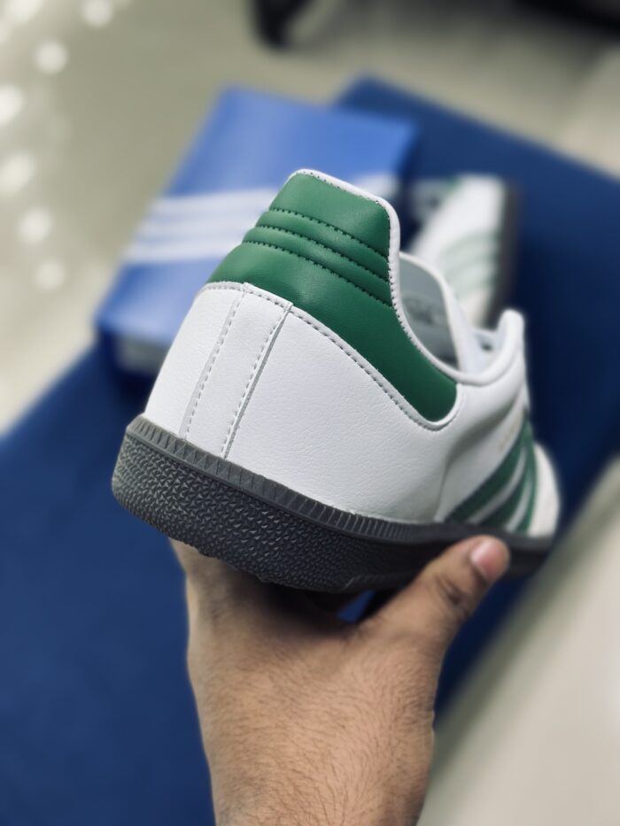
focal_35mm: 48
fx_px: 1146
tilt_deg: -54.2
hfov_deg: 30.3
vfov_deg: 39.7
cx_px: 310
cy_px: 413
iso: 80
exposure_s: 1/100
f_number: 1.78
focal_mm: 6.86
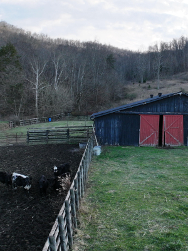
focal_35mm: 40
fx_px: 290
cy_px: 114
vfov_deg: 46.8
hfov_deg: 34.2
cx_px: 165
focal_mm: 12.29
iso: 410
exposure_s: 1/1000
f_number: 2.8
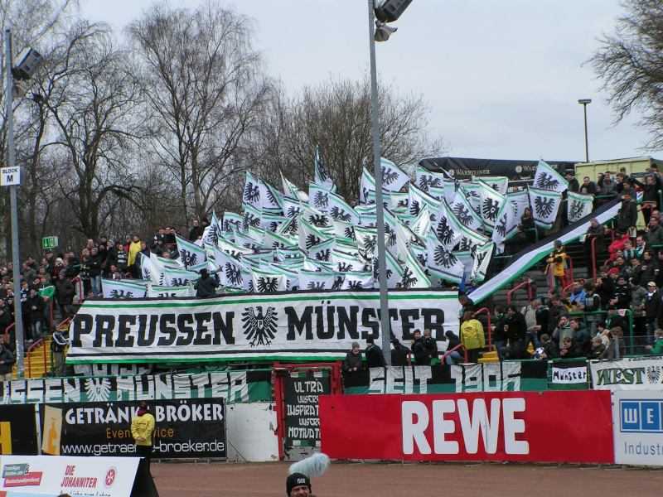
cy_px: 248
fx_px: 2509
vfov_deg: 11.3
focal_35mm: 131
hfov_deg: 15.1
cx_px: 332
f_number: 6.3
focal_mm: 20
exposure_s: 1/400
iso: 50
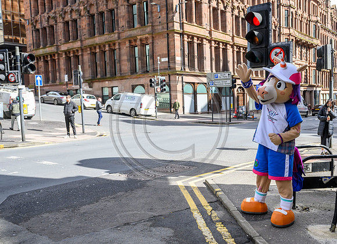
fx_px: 353
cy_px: 130
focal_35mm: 37
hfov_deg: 50.8
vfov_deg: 38.1
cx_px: 196
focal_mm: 32.5
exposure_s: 1/1000
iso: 500
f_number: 4.5
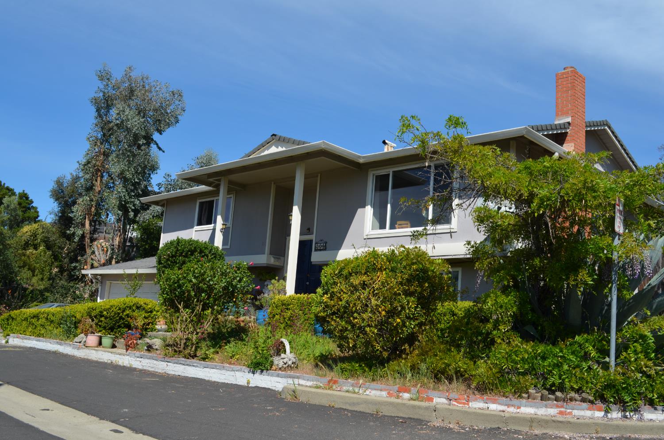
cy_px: 220
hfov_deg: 53.2
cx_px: 332
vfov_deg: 36.7
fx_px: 663
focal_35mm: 36
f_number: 9
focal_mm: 24
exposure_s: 1/320
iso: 100
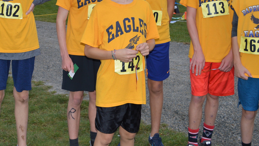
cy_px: -4
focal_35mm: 57
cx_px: 82
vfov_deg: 20.3
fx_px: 392
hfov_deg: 36.2
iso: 160
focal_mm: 20
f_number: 4
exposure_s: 1/125
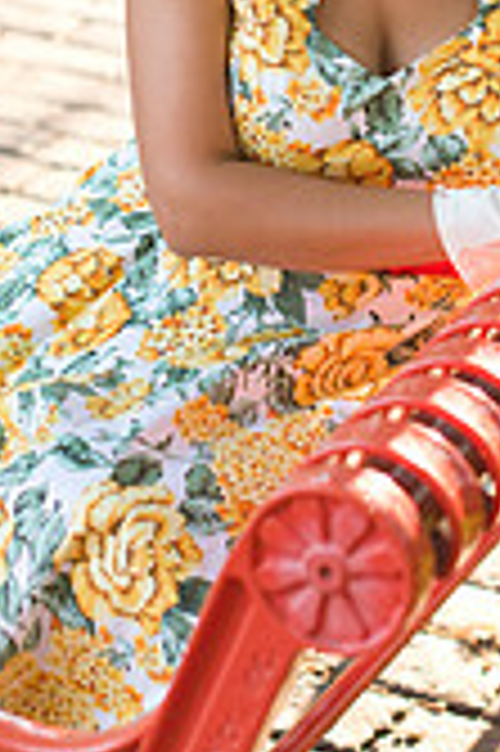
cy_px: -9
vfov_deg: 14.9
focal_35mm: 135
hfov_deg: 10.1
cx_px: 284
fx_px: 2818
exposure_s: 1/200
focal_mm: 50
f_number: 2.5
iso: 200
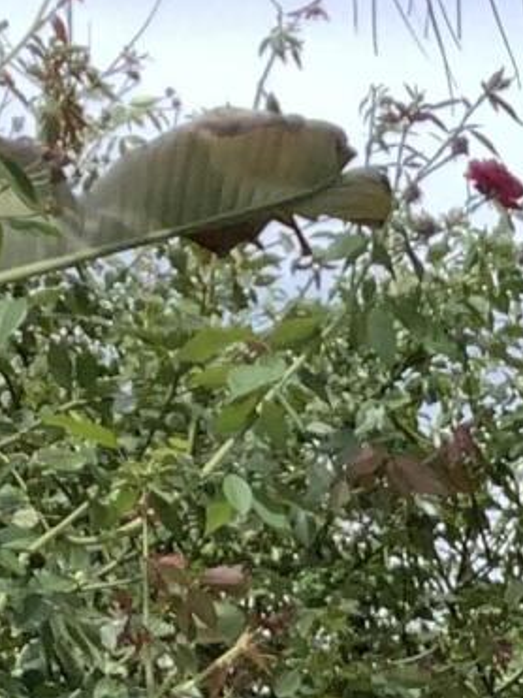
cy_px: 1742
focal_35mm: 167
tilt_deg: -6.0
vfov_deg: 10.1
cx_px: 1302
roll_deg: -2.0
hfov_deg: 8.1
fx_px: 3366
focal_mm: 3.3
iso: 25
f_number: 2.4
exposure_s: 1/849
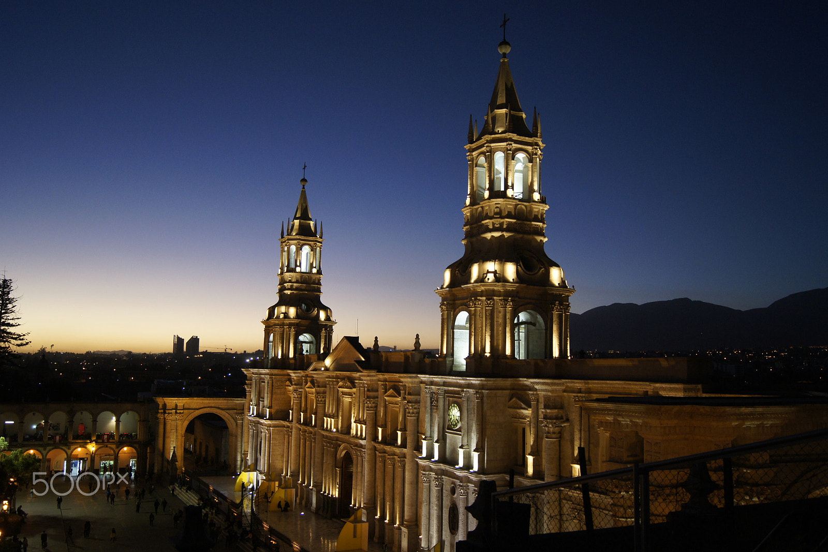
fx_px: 690
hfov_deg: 61.9
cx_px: 414
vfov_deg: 43.6
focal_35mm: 30
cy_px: 276
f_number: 4
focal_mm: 20
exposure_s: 1/40
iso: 800
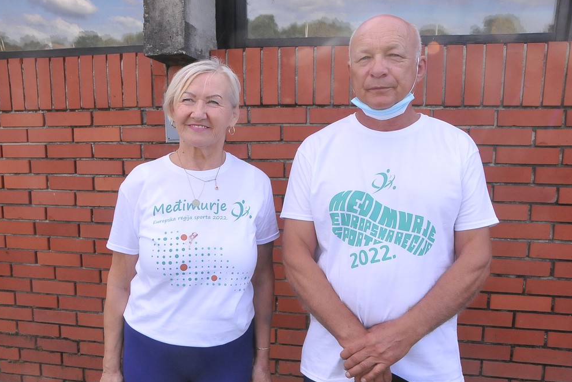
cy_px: 192
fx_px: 493
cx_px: 280
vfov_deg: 42.3
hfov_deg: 60.3
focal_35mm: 31
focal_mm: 20
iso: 2000
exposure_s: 1/500
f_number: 13
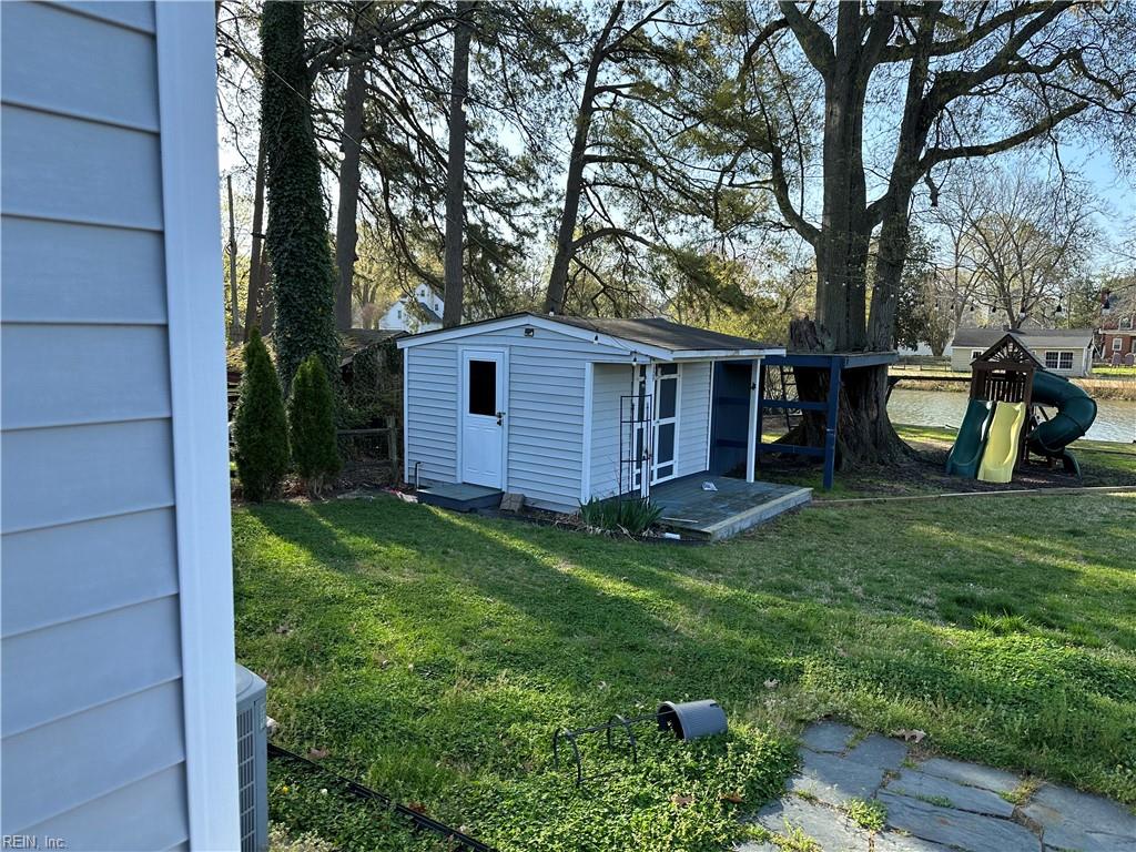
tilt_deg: -7.2
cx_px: 568
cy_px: 426
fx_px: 788
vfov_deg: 56.8
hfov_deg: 71.6
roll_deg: +0.0
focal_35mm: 24
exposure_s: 1/1107
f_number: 1.78
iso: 80
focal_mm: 6.86
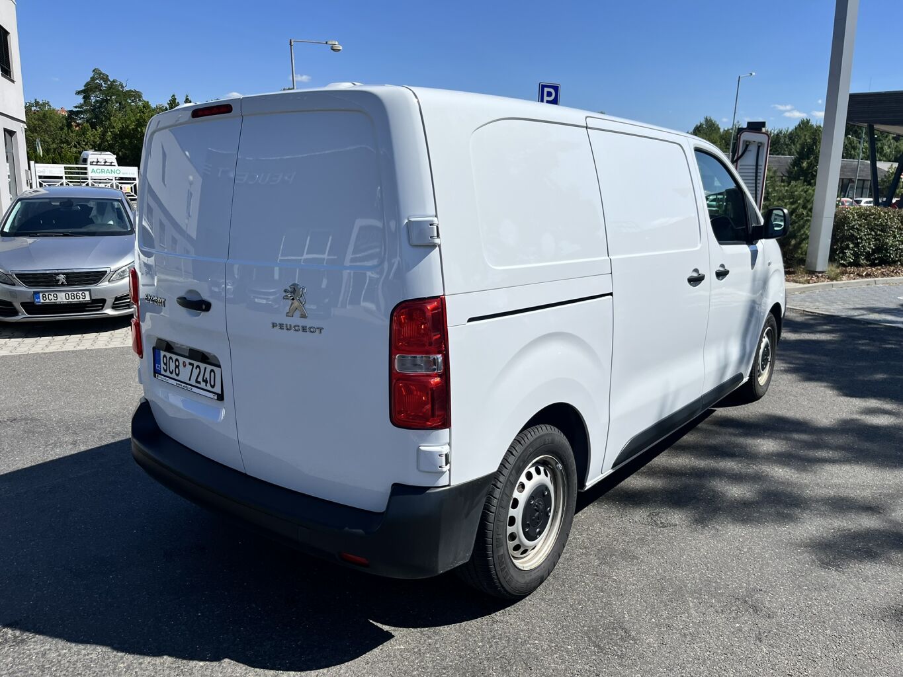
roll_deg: -0.3
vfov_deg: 53.1
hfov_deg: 67.3
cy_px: 338
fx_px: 678
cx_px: 452
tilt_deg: -13.1
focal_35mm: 26
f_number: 1.6
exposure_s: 1/5556
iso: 50
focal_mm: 5.1
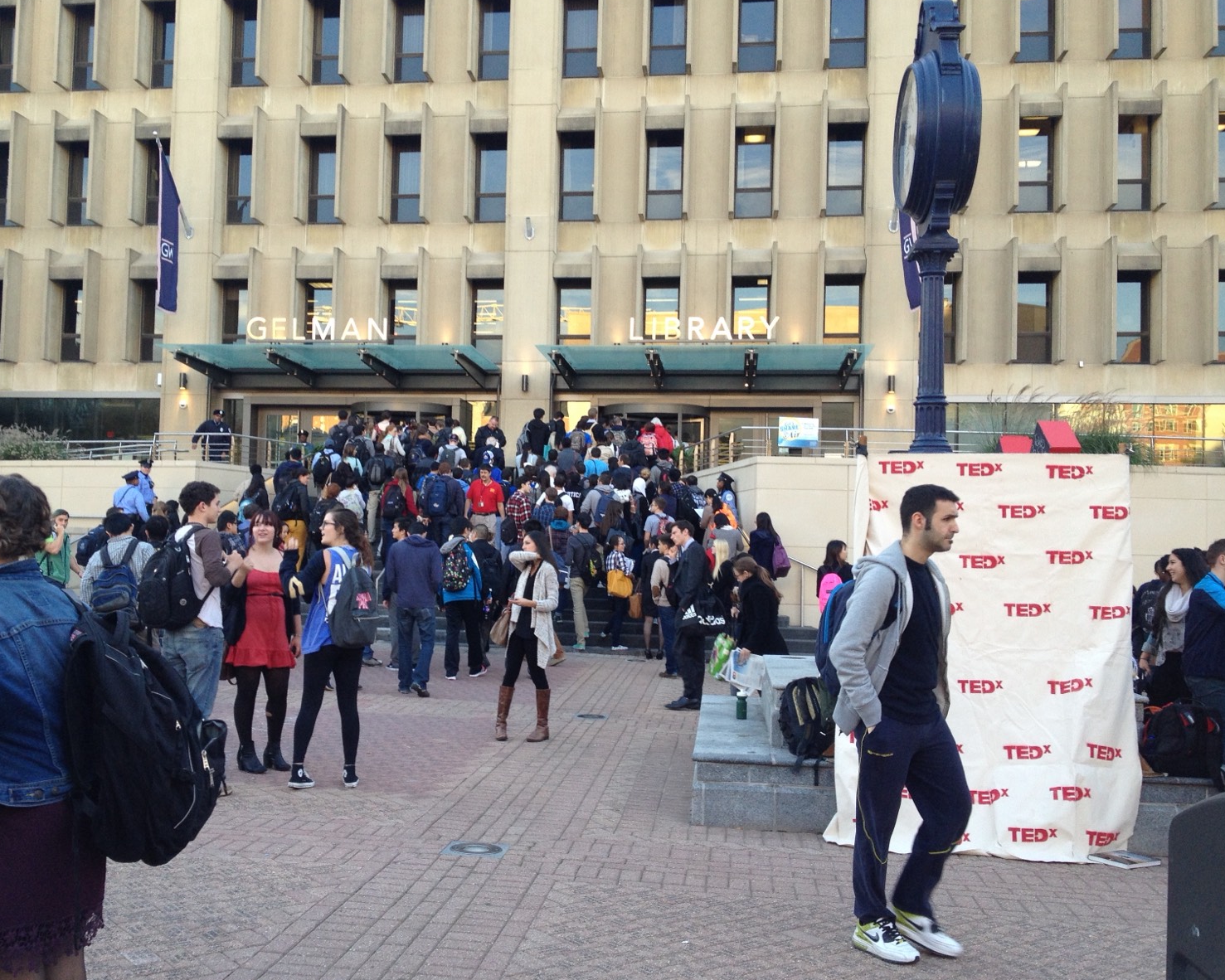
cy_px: 488
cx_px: 571
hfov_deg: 49.0
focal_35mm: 37
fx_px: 1342
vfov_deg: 40.1
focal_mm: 4.28
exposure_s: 1/120
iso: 80
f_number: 2.4
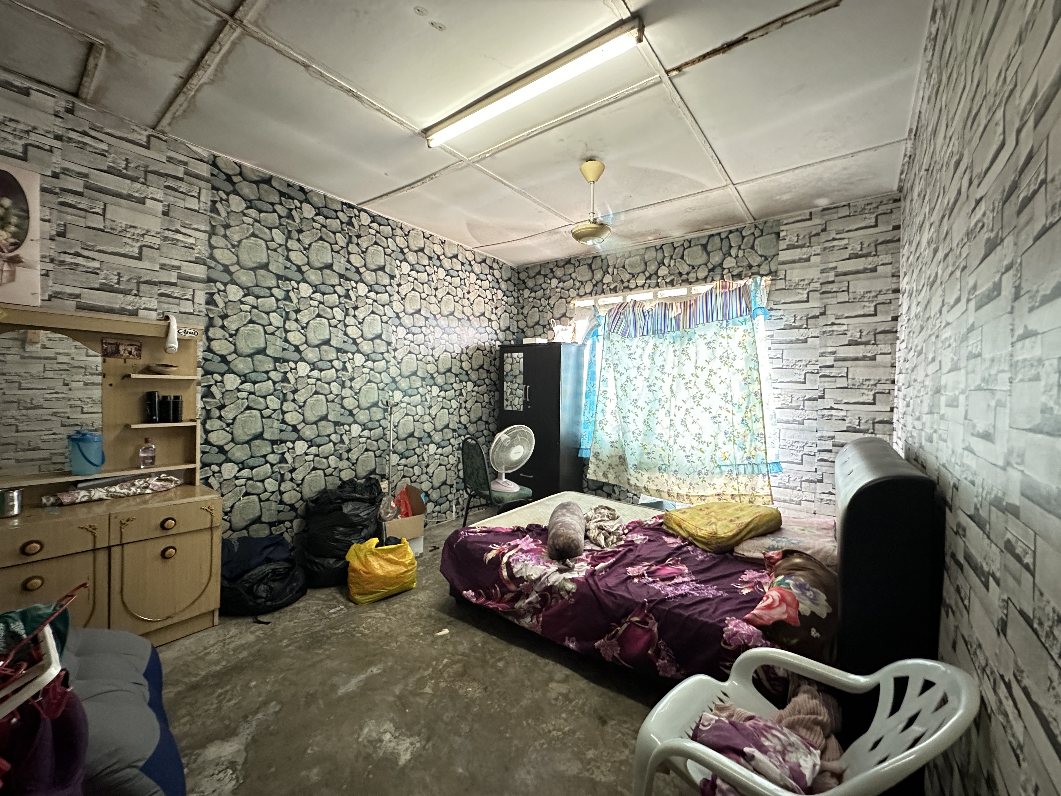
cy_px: 398
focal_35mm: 14
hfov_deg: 102.1
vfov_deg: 85.7
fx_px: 429
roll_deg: -1.2
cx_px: 530
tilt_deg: -0.3
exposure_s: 1/34
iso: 800
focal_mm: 2.22
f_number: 2.2
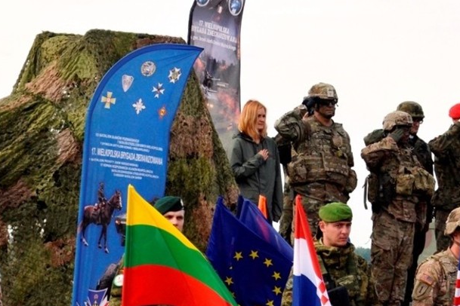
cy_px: 252
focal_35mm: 195
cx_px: 262
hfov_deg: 10.5
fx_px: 2494
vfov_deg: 7.0
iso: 400
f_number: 10
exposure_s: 1/400
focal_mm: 55
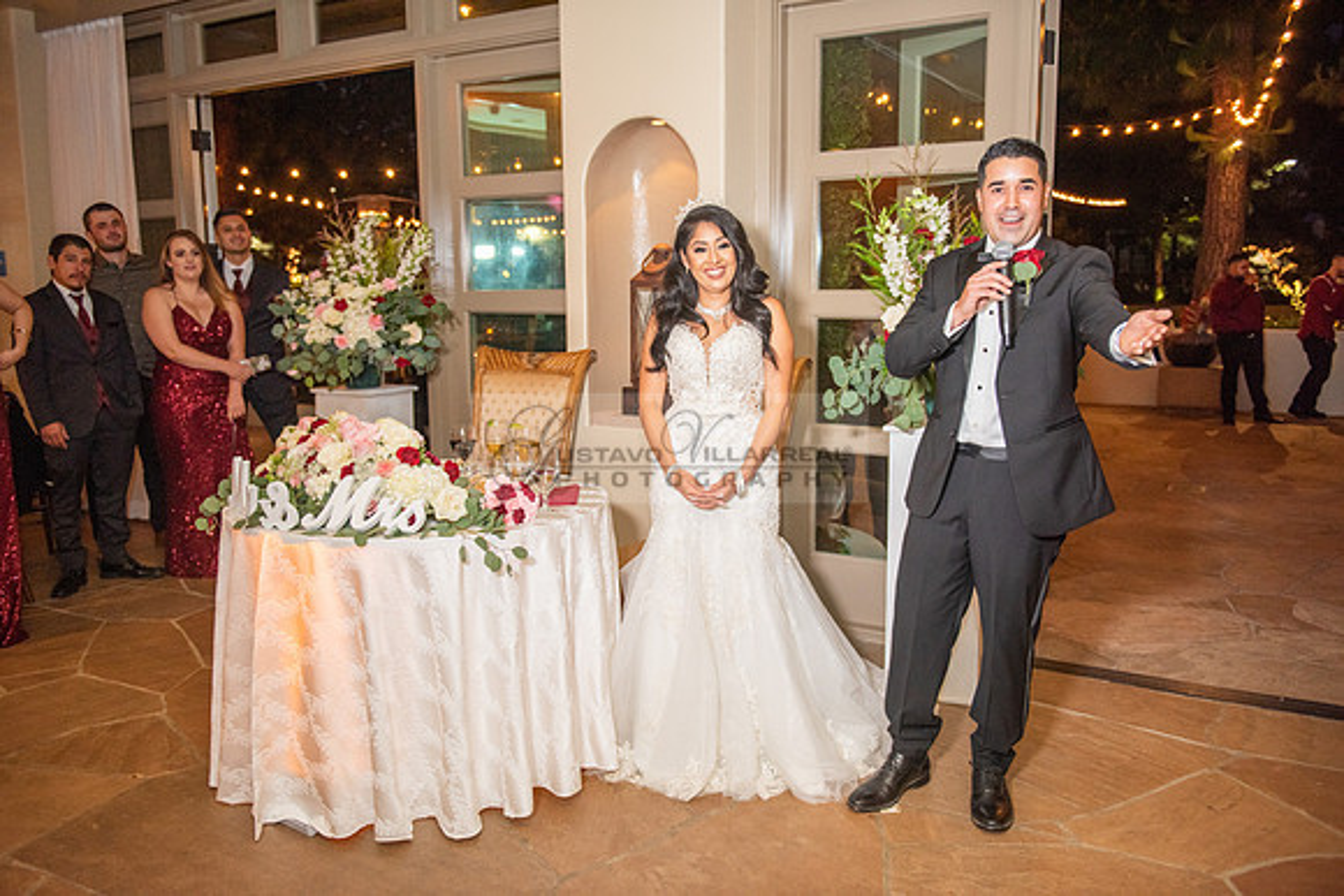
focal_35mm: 29
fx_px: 1083
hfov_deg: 63.6
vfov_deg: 45.0
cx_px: 672
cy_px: 448
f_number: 2.8
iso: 1250
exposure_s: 1/125
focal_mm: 29
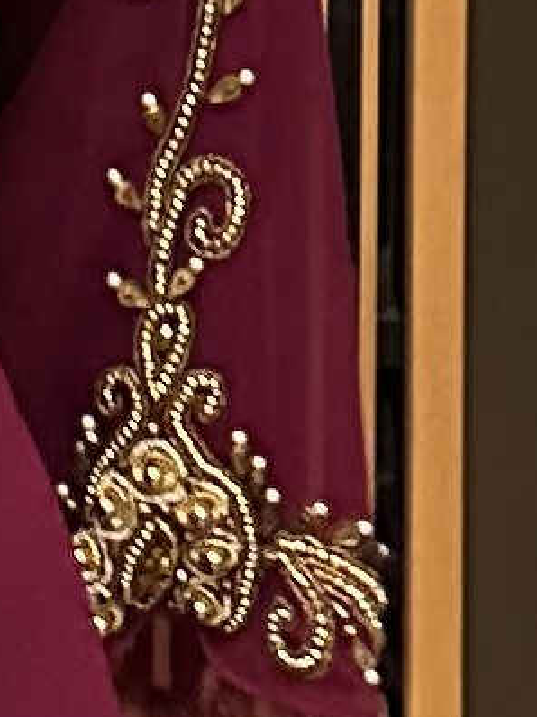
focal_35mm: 119
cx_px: -469
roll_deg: -0.5
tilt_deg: -5.9
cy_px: -1040
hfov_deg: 11.4
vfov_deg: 12.6
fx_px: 2464
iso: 800
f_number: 1.78
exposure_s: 1/60
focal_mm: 6.86
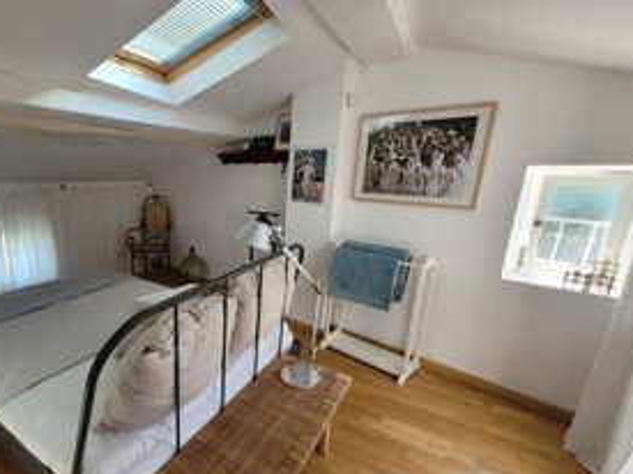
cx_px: 235
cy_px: 255
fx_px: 311
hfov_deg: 89.1
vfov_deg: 74.6
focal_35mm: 17
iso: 50
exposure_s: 1/100
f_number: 2.2
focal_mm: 1.74
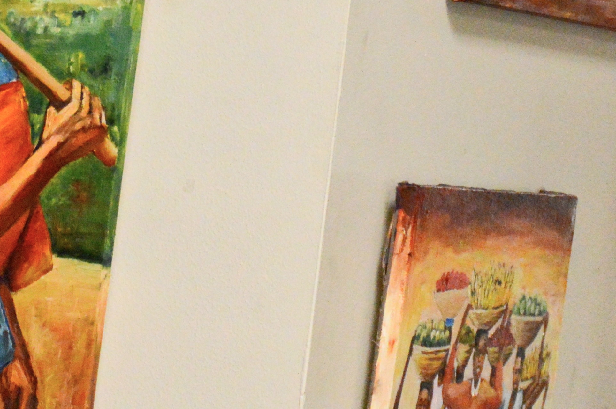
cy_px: -39
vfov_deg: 6.0
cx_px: 223
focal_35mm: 229
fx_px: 3915
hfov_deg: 9.0
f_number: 4.2
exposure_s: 1/125
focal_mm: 66
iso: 2500
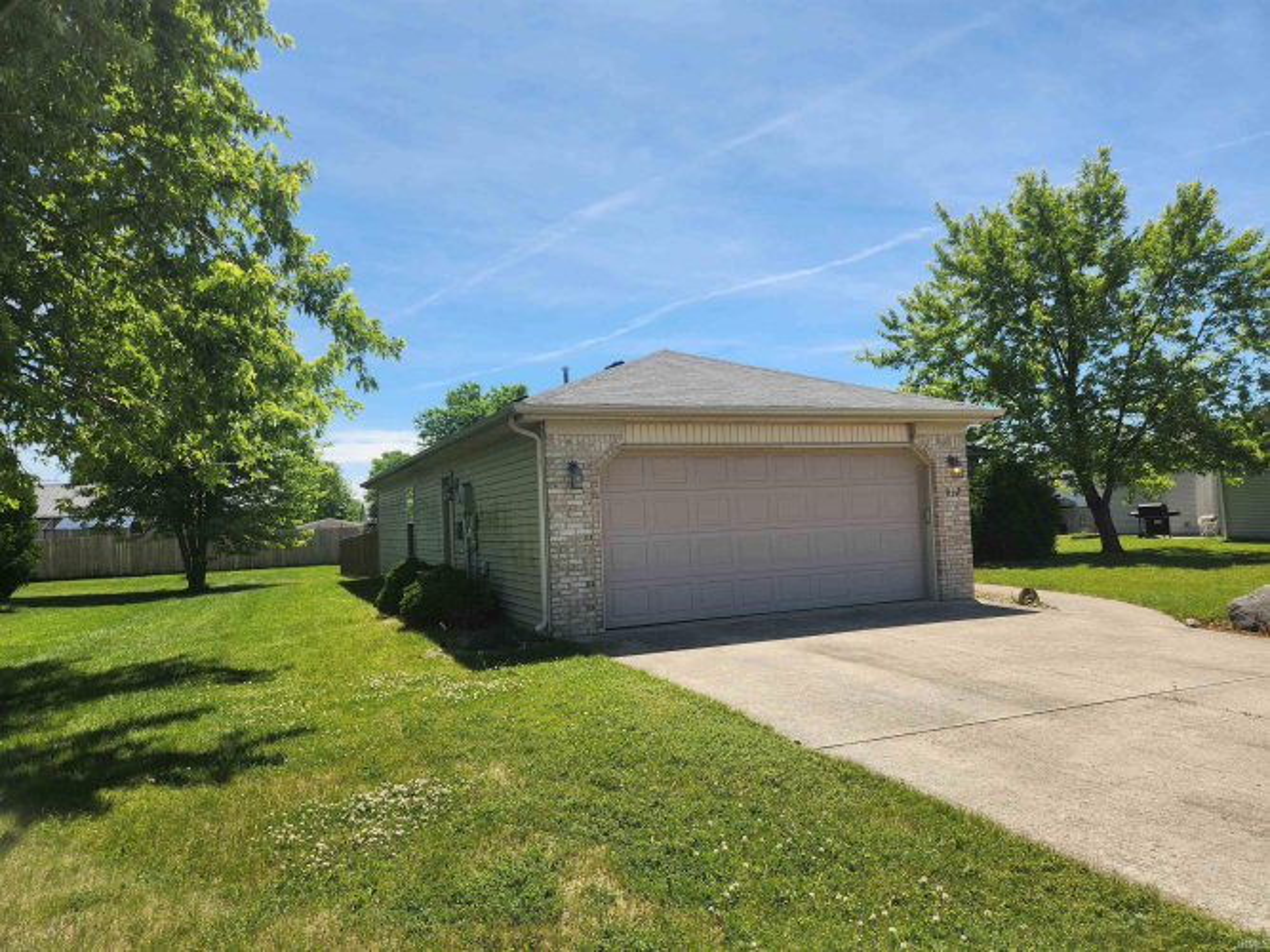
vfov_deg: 58.9
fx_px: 844
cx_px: 635
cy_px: 476
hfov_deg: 73.9
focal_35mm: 23
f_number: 1.8
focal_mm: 5.4
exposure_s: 1/1978
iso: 20
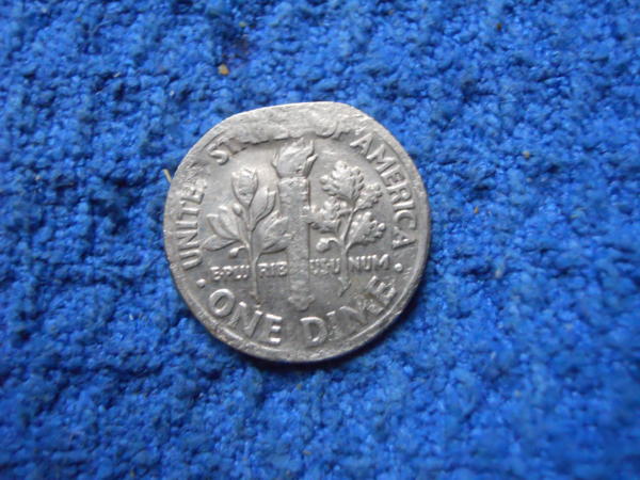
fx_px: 758
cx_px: 320
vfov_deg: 35.1
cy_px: 240
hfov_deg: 45.8
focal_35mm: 41
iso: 800
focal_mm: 7.3
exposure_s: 1/20
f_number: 3.2
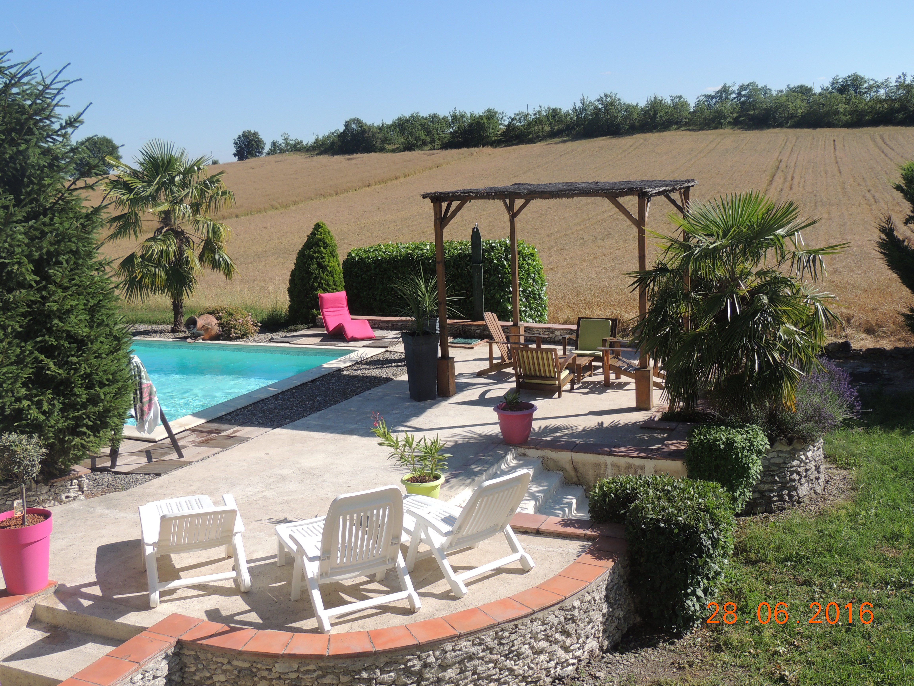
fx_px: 924
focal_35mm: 35
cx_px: 457
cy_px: 343
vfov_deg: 40.7
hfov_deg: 52.6
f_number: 3.3
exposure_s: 1/1000
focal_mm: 6.2
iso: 100
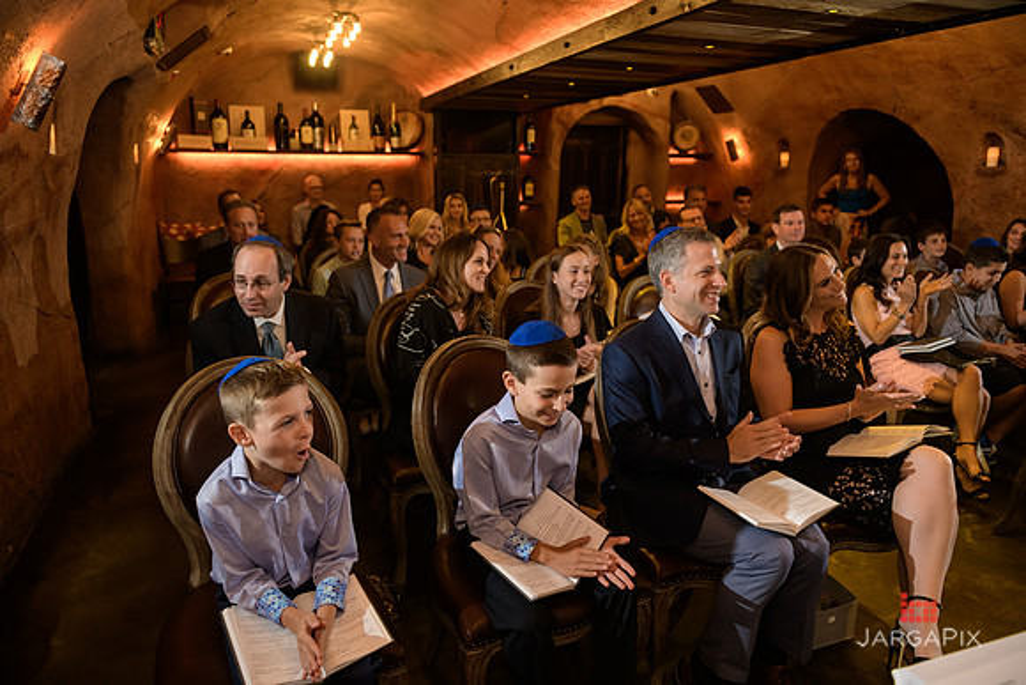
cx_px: 513
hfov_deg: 73.7
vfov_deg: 53.2
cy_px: 342
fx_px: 684
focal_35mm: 24
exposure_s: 1/125
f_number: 3.2
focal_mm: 24
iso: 1600
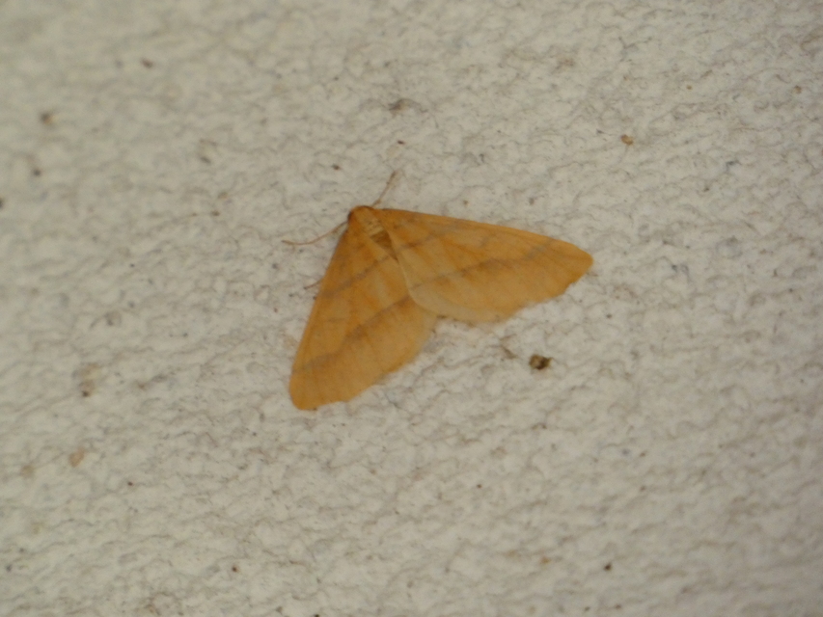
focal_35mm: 947
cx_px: 412
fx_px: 22518
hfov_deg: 2.1
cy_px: 308
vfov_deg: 1.6
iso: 800
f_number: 5.6
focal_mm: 169.6
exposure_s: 1/20
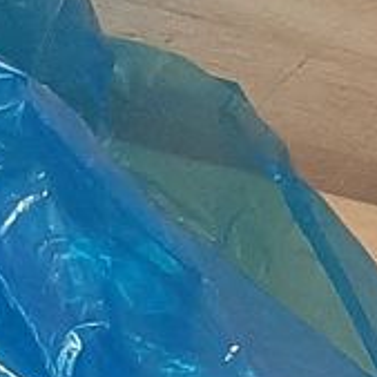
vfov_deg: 7.7
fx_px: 2292
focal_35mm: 186
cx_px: -210
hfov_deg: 9.1
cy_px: 1284
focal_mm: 3.93
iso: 160
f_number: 1.7
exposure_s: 1/33
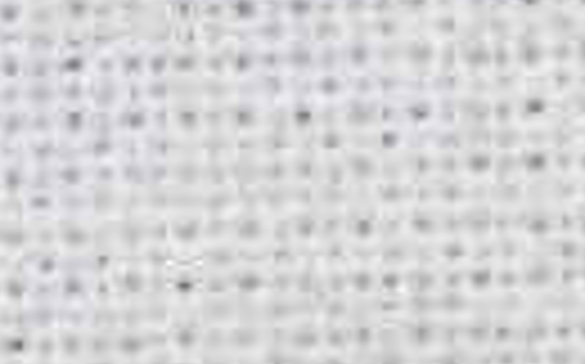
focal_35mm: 824
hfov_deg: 2.6
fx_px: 13126
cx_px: 574
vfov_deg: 1.6
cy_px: 1335
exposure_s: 1/30
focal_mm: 20.9
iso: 200
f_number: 4.8
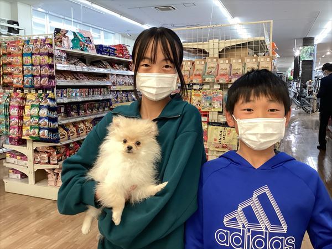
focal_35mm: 31
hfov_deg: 58.4
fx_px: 297
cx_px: 166
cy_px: 124
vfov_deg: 45.4
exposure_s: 1/60
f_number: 2.4
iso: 160
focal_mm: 3.3
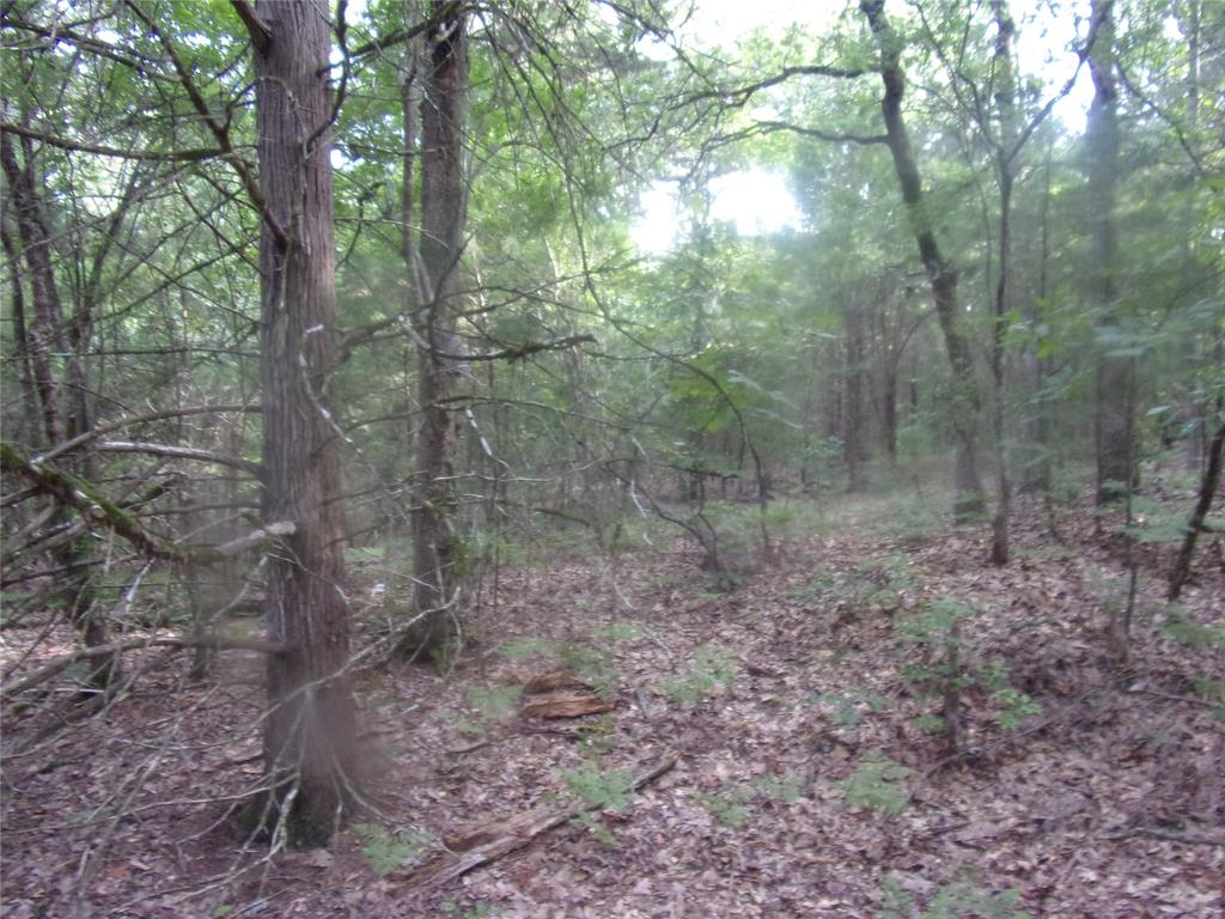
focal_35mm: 24
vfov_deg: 56.8
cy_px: 460
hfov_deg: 71.6
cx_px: 612
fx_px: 849
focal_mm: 4.3
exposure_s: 1/34
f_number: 3.3
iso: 200
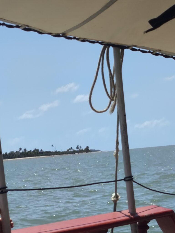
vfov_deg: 19.1
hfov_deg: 14.4
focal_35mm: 103
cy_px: 116
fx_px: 694
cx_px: 88
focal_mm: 4.71
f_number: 1.7
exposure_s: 1/1544
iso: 50
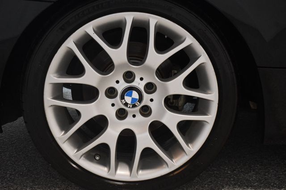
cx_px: 143
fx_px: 532
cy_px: 95
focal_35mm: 67
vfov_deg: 20.3
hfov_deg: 30.1
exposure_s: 1/100
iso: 3200
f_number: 4.5
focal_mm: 45
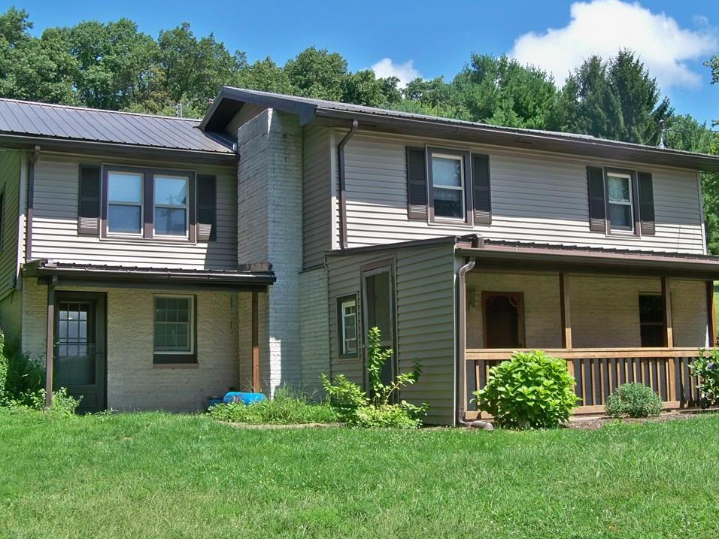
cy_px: 252
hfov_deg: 42.1
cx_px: 360
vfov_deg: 32.2
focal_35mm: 45
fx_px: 935
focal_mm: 7.5
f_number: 3.7
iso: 80
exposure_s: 1/400
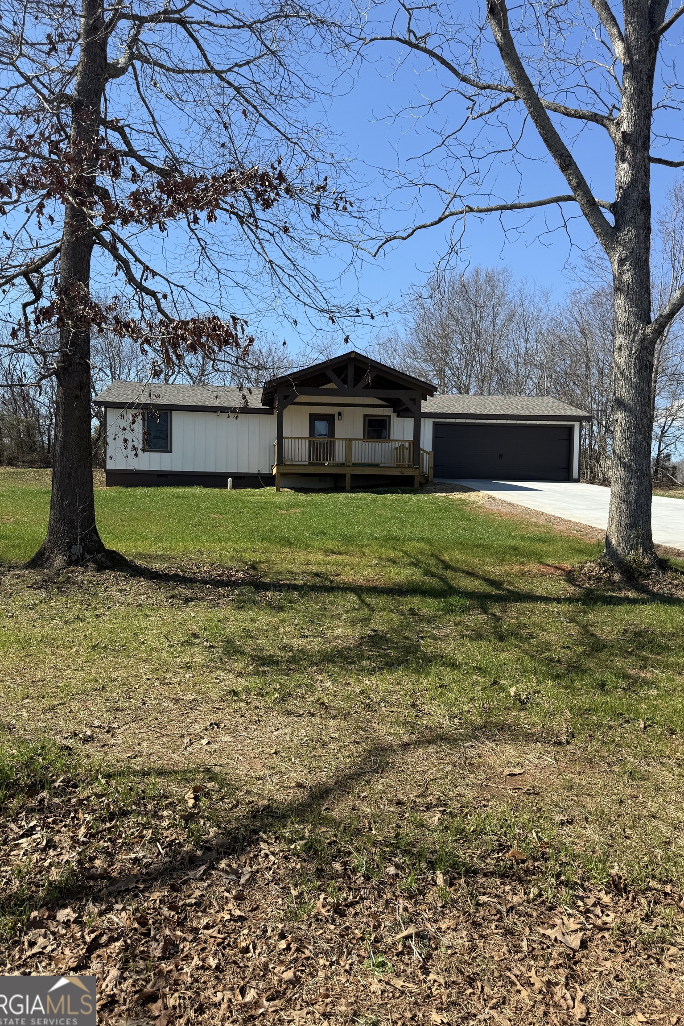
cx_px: 328
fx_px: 712
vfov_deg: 71.5
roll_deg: -1.0
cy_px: 513
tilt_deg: +0.2
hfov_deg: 51.3
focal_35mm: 25
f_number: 1.78
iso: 80
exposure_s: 1/2611
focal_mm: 6.76
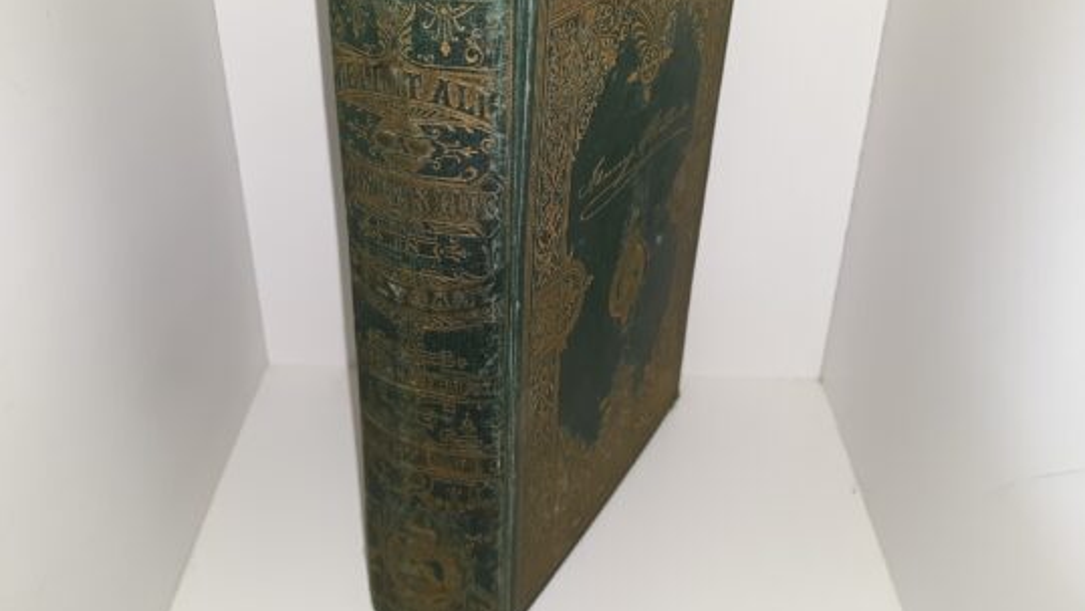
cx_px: 522
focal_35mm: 34
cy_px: 238
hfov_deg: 58.0
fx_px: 978
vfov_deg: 34.5
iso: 50
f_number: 1.7
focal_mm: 3.7
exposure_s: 1/120
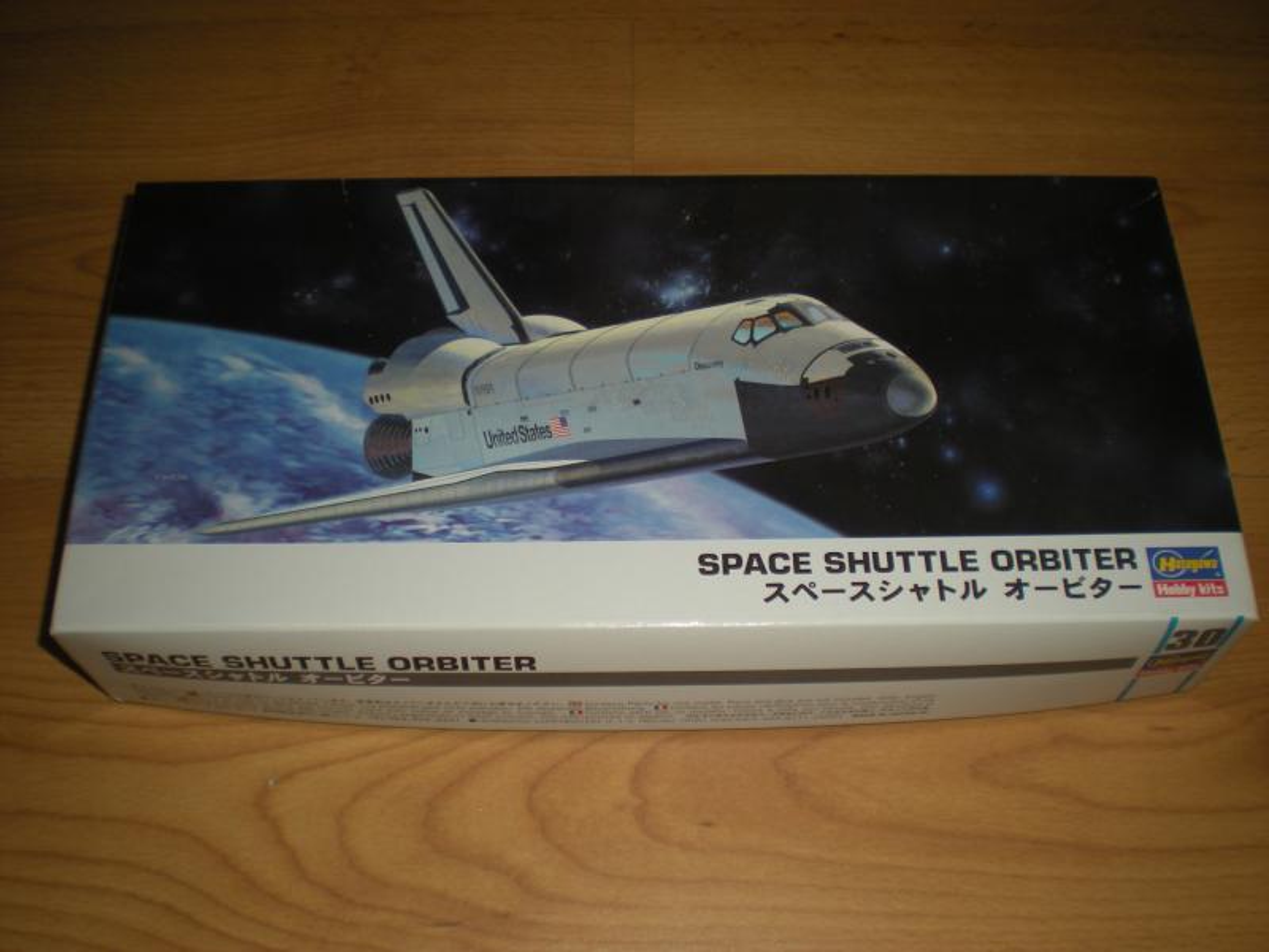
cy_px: 476
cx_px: 634
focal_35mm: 38
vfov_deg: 37.7
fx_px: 1393
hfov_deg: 49.0
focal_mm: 6.3
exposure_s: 1/60
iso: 64
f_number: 3.1
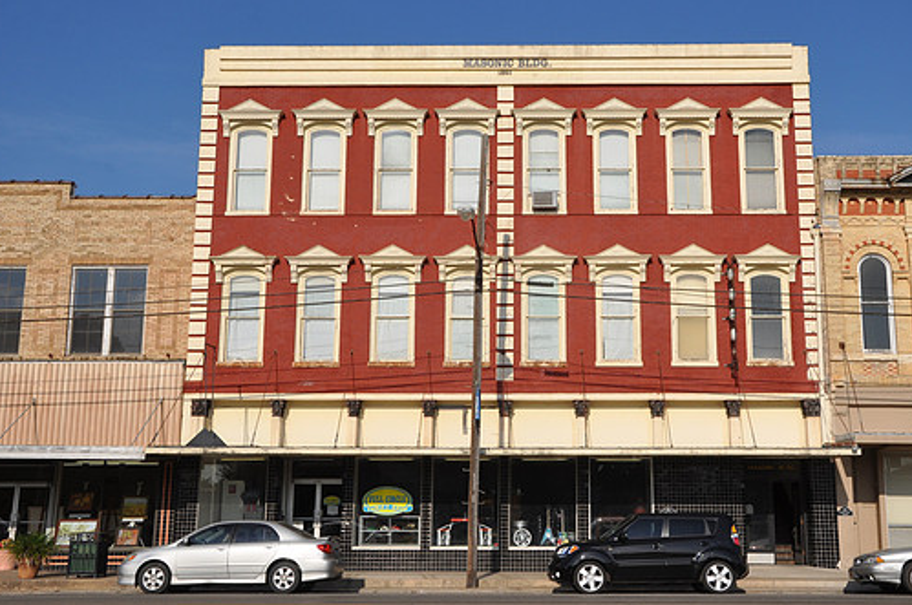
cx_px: 517
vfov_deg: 30.7
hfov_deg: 44.8
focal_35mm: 44
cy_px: 292
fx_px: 1102
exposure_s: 1/200
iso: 200
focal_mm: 25
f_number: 14
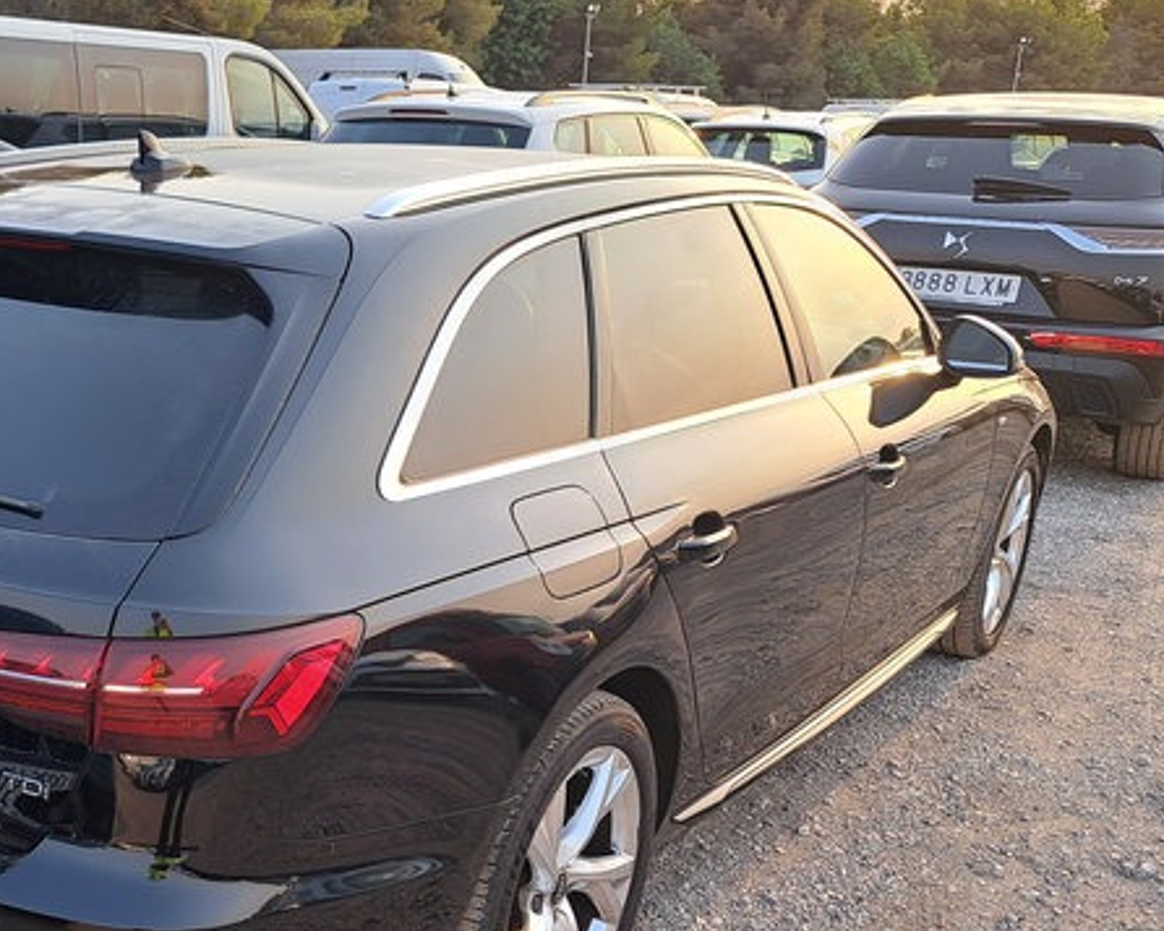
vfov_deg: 35.3
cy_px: 639
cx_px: 154
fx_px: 1447
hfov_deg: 41.0
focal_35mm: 42
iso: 50
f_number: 1.8
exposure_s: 1/246
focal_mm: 5.23
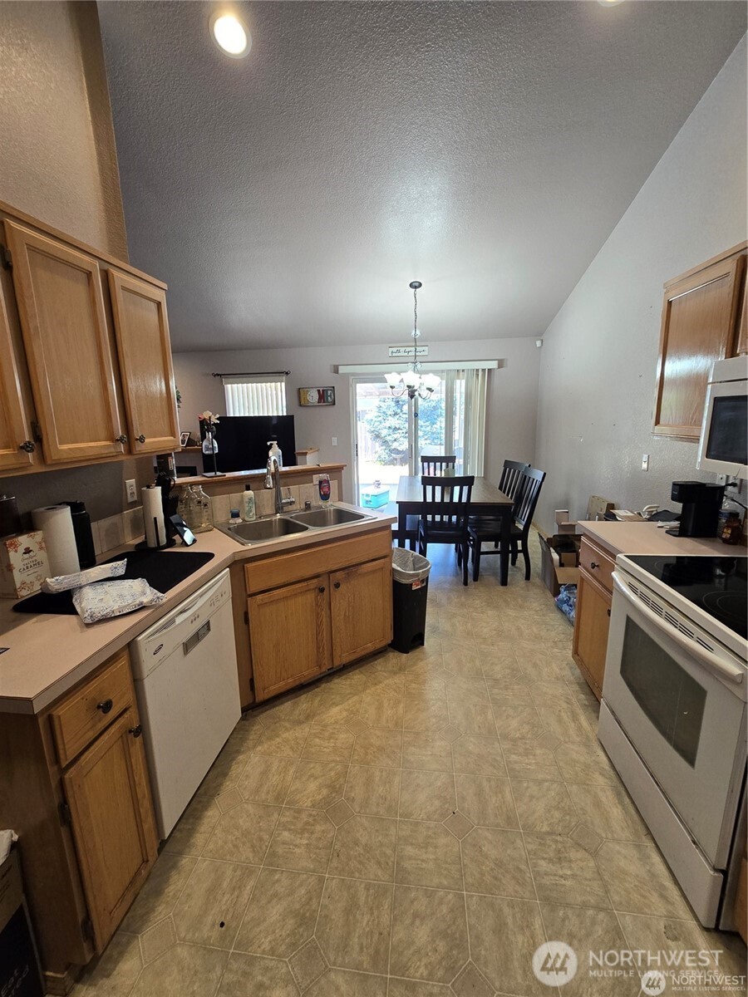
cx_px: 374
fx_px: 375
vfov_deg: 106.2
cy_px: 498
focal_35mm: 13
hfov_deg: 89.9
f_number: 2.2
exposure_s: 1/60
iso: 125
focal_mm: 2.2
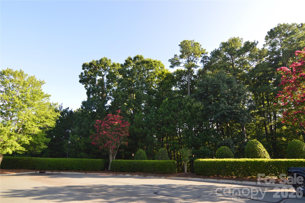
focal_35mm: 16
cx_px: 152
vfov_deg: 71.9
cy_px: 102
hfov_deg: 95.0
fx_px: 140
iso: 400
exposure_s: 1/125
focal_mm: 11
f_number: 9
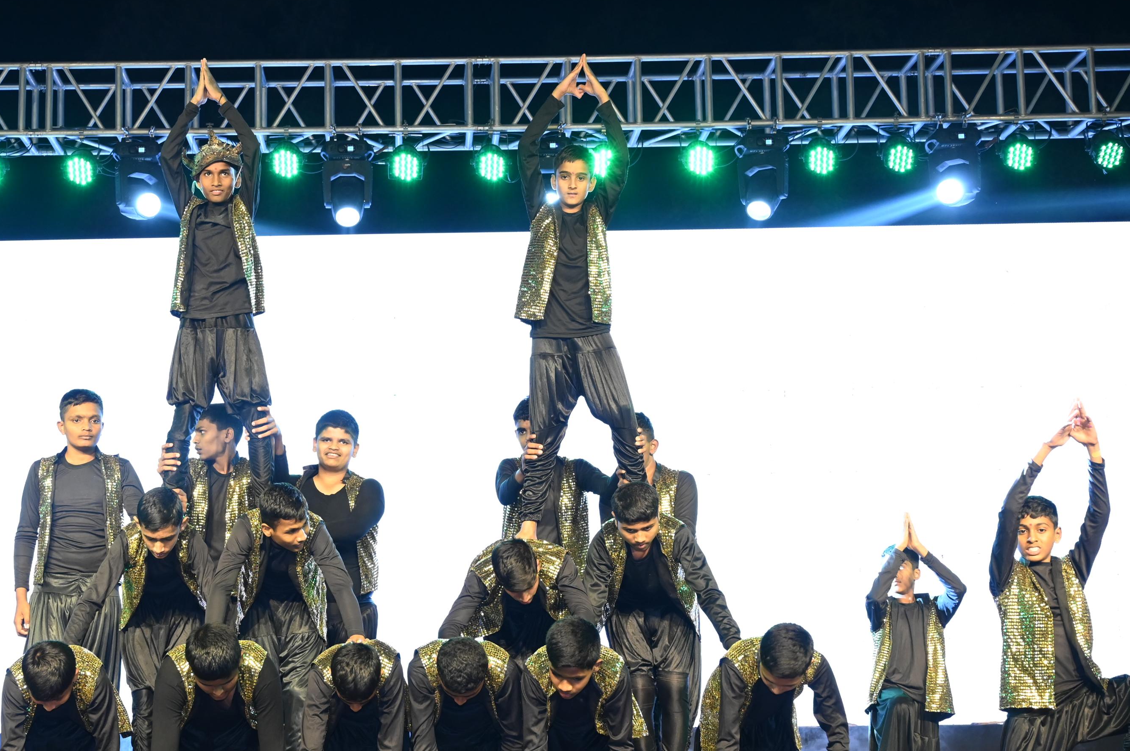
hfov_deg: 32.1
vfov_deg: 21.8
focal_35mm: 62
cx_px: 363
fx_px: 1944
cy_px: 447
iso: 2500
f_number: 5.6
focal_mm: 43
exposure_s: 1/125
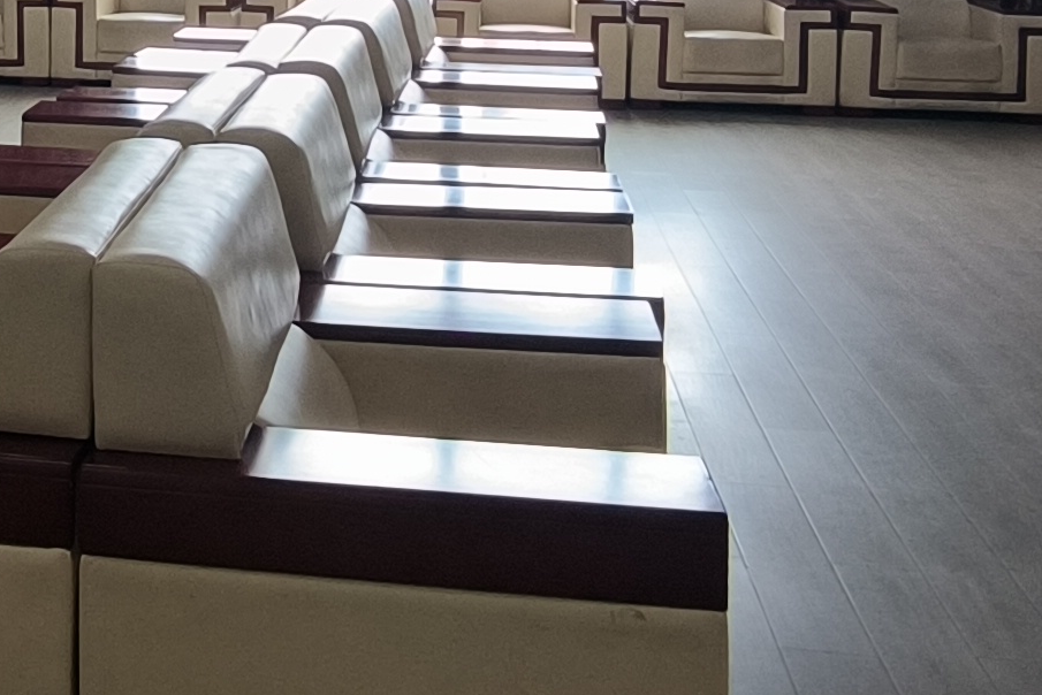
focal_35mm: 60
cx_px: 56
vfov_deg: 21.3
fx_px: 1737
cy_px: -99
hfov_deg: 31.4
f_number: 2.2
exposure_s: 1/50
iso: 147
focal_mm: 1.65
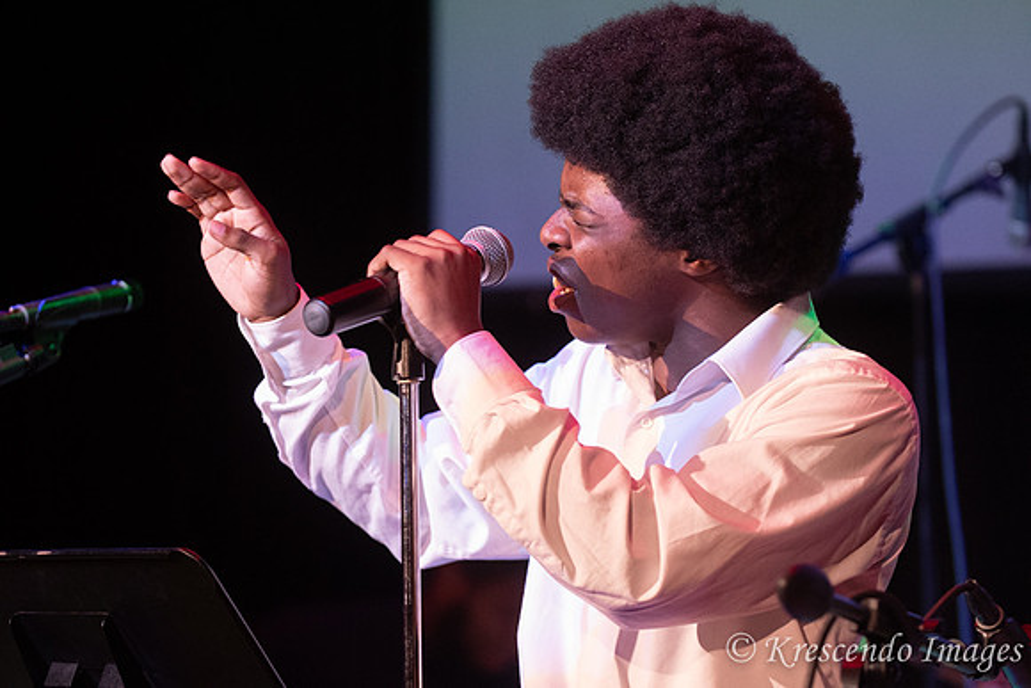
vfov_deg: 8.3
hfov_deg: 12.4
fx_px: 4726
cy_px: 344
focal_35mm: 165
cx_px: 516
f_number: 2.8
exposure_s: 1/200
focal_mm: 110
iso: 3200
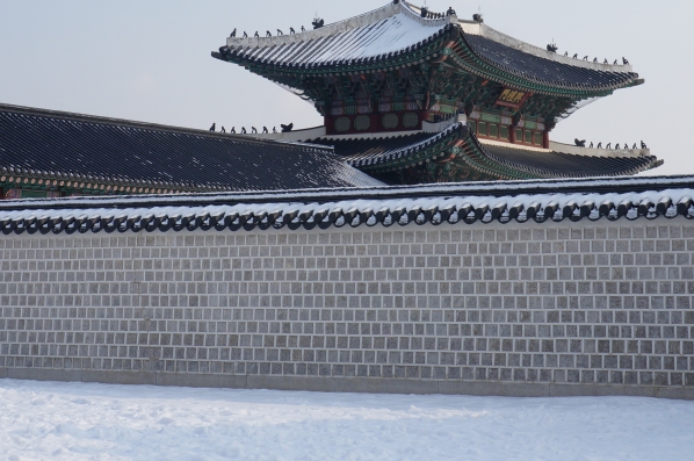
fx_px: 1691
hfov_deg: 23.2
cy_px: 117
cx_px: 404
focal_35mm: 88
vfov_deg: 15.4
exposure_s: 1/320
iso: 200
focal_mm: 35
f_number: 13
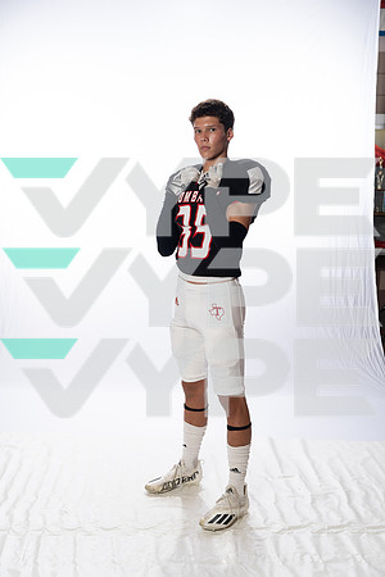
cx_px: 192
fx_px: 674
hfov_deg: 31.9
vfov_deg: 46.4
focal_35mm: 42
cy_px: 288
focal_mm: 42
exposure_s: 1/250
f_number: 4
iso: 400
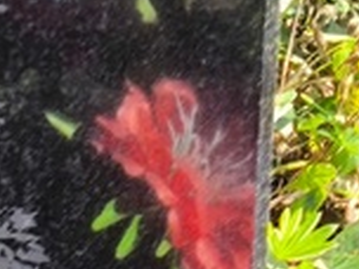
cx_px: -303
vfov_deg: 5.6
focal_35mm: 263
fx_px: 2728
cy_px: -170
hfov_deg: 7.3
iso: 50
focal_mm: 4.71
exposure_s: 1/197
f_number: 1.7
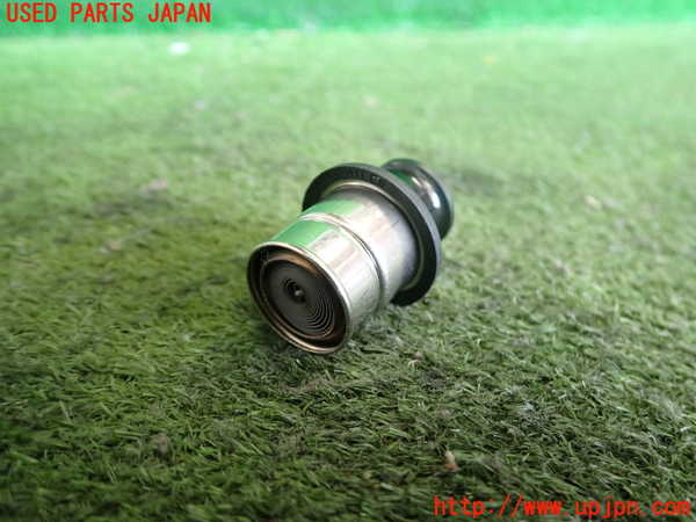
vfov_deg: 46.8
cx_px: 348
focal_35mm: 30
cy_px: 261
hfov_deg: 60.0
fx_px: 603
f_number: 2.3
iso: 320
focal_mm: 5.4
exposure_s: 1/50
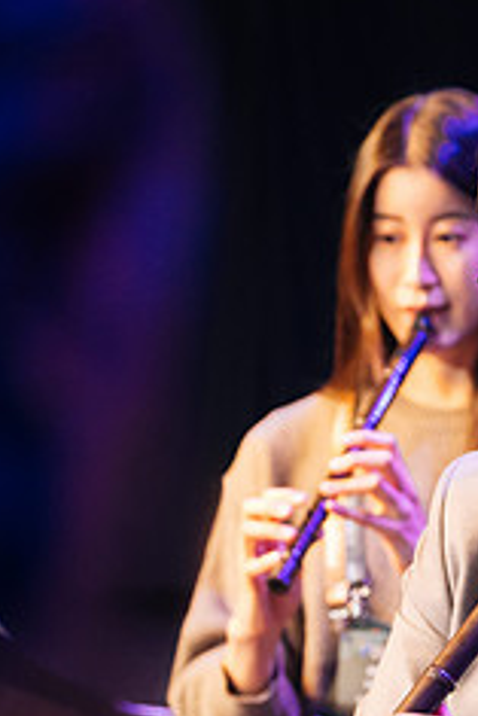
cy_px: 606
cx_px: 432
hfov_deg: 8.6
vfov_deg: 12.8
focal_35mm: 159
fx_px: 3162
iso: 1600
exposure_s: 1/250
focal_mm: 55
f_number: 3.2
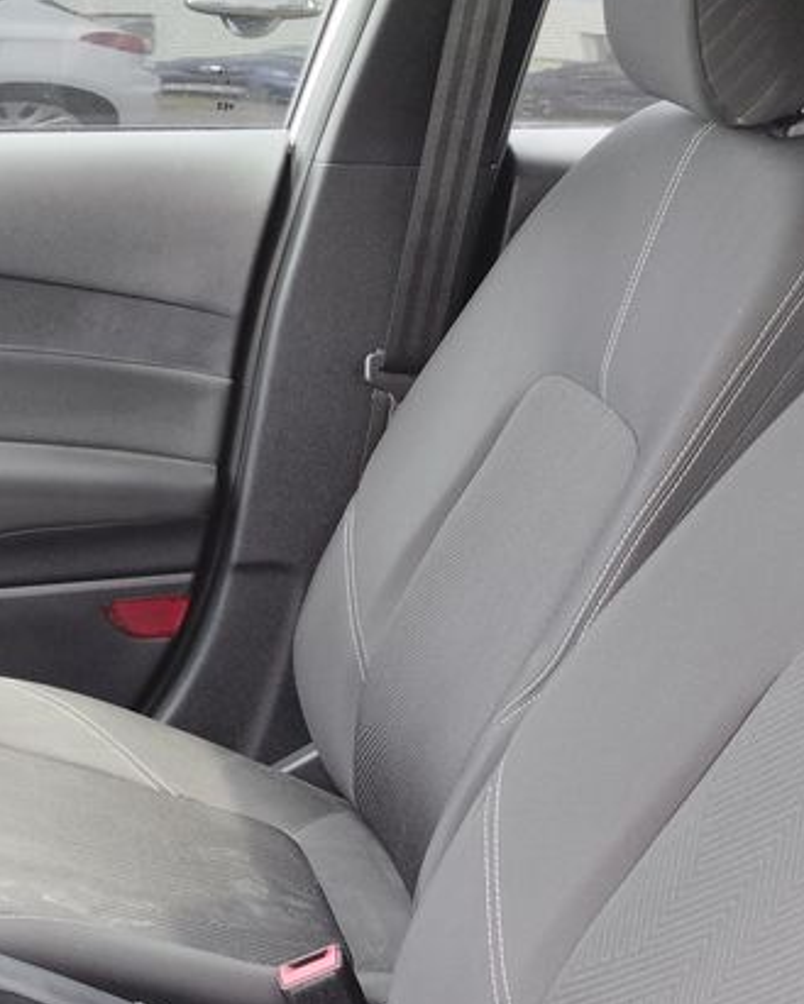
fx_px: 2052
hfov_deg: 22.1
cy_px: 900
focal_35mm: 69
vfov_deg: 26.6
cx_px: 318
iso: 50
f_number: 1.8
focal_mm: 4.25
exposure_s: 1/107
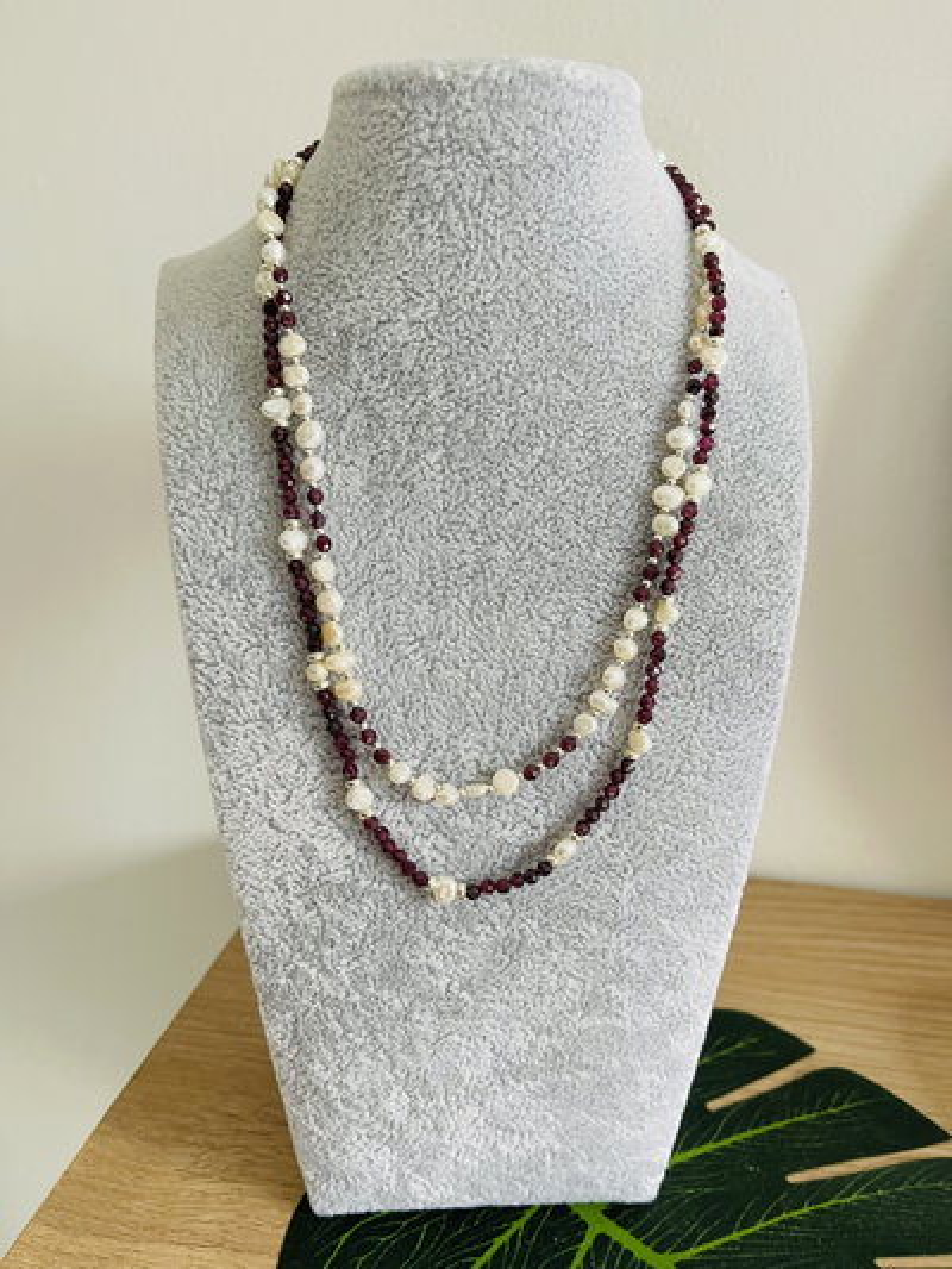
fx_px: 916
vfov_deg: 69.4
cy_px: 634
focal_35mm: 25
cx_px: 476
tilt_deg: -18.8
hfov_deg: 54.9
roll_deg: +0.2
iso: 125
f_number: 1.6
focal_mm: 5.1
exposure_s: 1/82
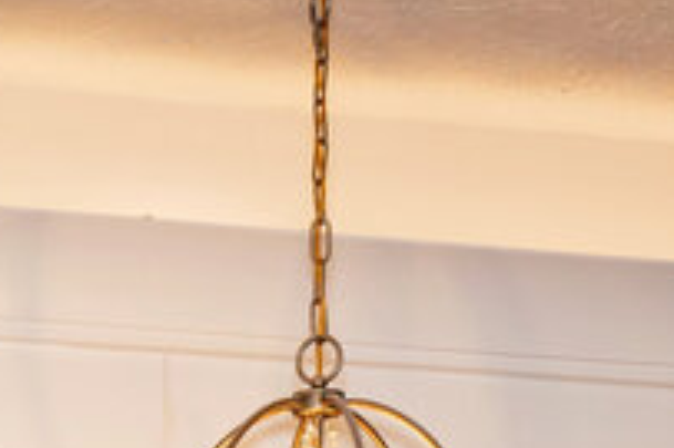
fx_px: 3872
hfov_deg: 9.7
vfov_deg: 6.1
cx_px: -289
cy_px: 1319
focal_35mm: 207
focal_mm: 35
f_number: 4
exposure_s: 1/200
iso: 400
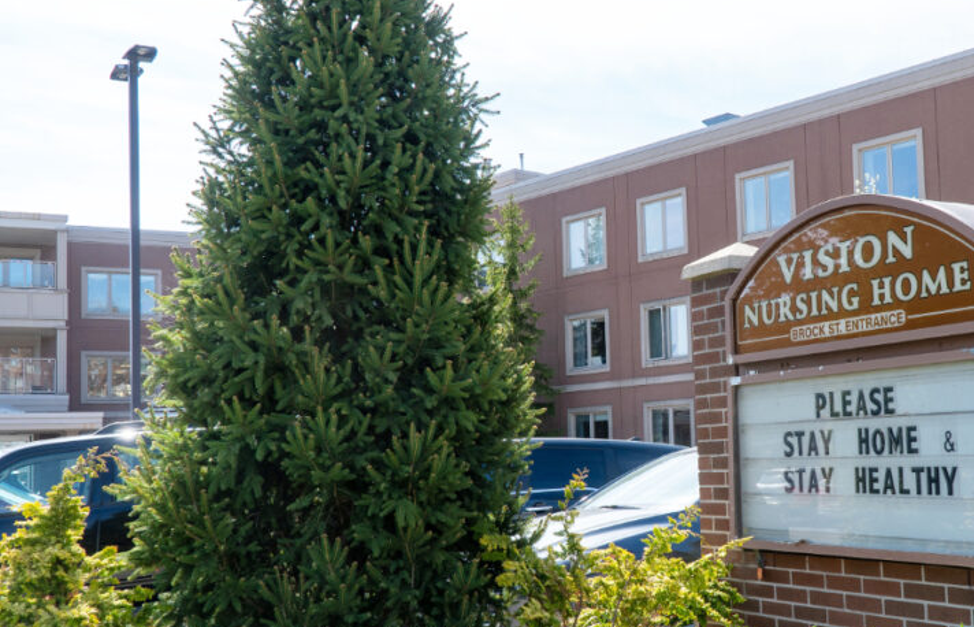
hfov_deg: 46.2
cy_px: 357
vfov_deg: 31.1
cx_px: 640
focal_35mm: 42
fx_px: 1124
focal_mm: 18
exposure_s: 1/320
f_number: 6.3
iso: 160
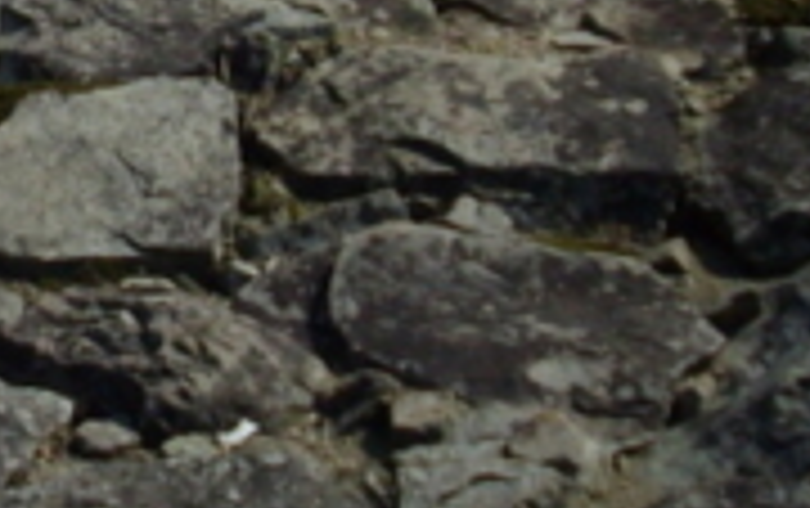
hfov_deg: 11.1
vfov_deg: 7.0
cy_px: -315
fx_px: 4089
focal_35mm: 185
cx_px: -166
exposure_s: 1/640
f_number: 5.6
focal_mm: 6.2
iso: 80
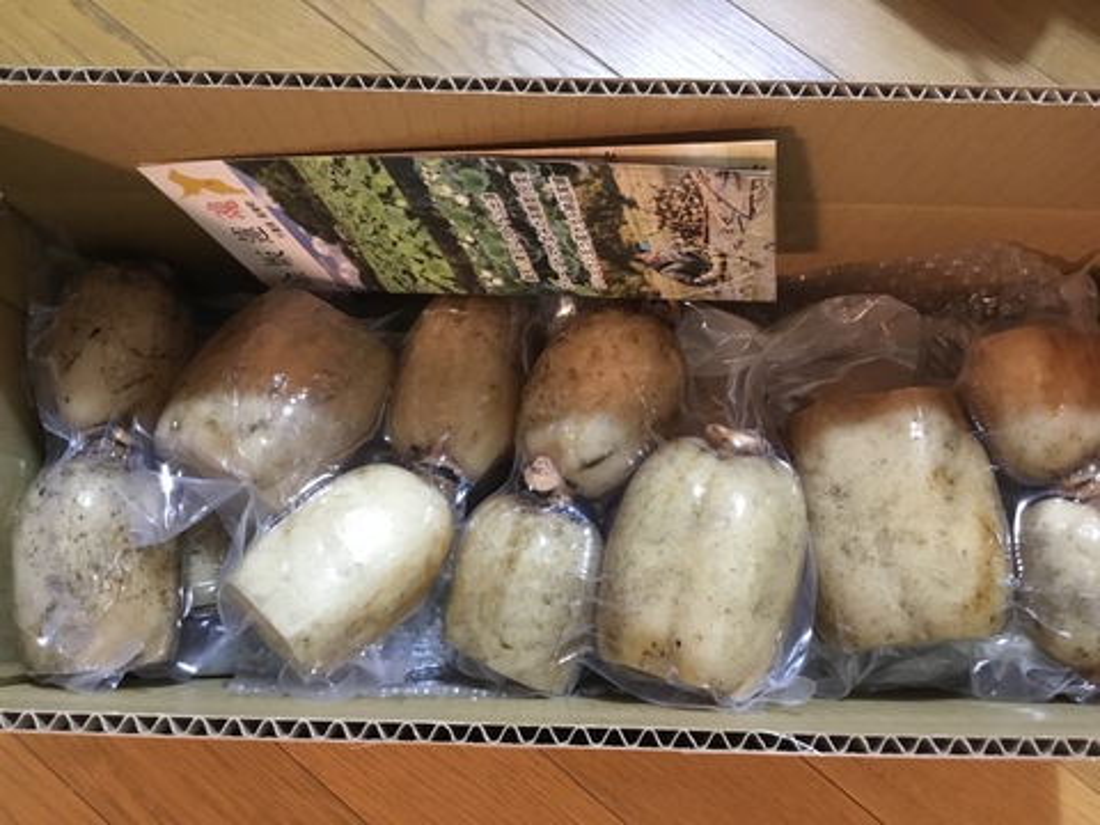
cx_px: 550
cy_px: 412
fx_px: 985
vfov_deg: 45.4
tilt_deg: -78.2
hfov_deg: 58.4
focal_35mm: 31
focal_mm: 3.3
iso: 400
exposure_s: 1/15
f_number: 2.4
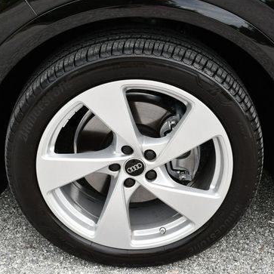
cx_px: 131
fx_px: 591
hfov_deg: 26.1
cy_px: 136
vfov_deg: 26.1
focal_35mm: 66
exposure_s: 1/250
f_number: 5.6
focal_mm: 22
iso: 200
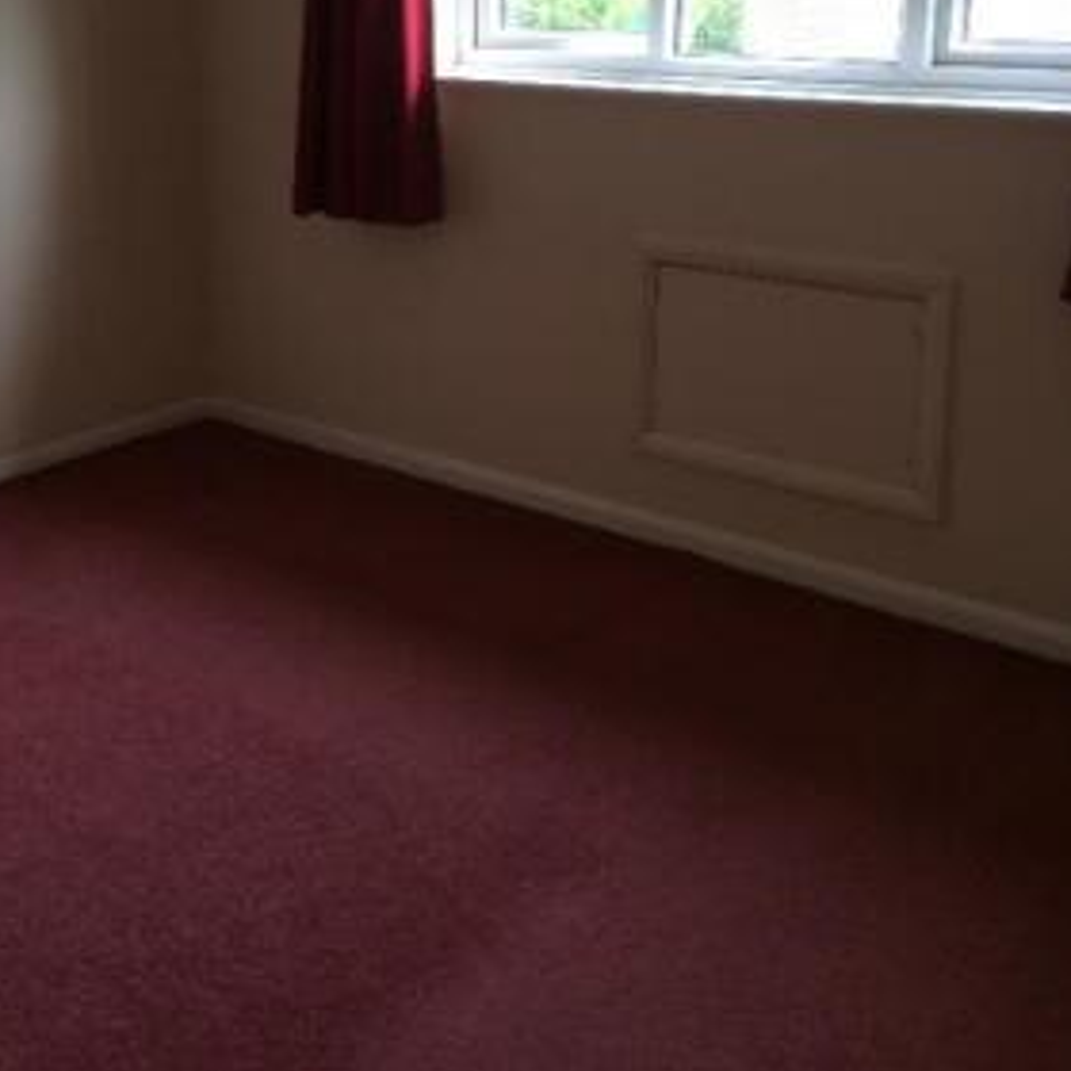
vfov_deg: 40.5
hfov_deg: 41.8
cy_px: 254
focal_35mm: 40
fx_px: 1400
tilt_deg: -10.3
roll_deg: +1.9
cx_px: 463
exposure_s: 1/100
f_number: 2.2
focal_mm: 4.15
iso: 50
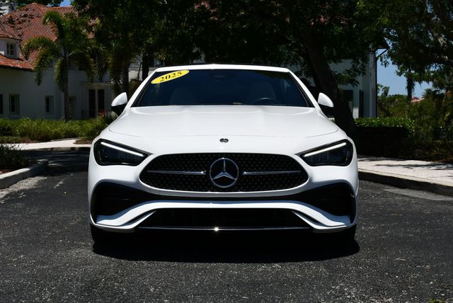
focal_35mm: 64
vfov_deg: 21.3
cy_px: 152
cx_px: 226
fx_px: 806
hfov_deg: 31.4
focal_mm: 32
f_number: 10
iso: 100
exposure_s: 1/400
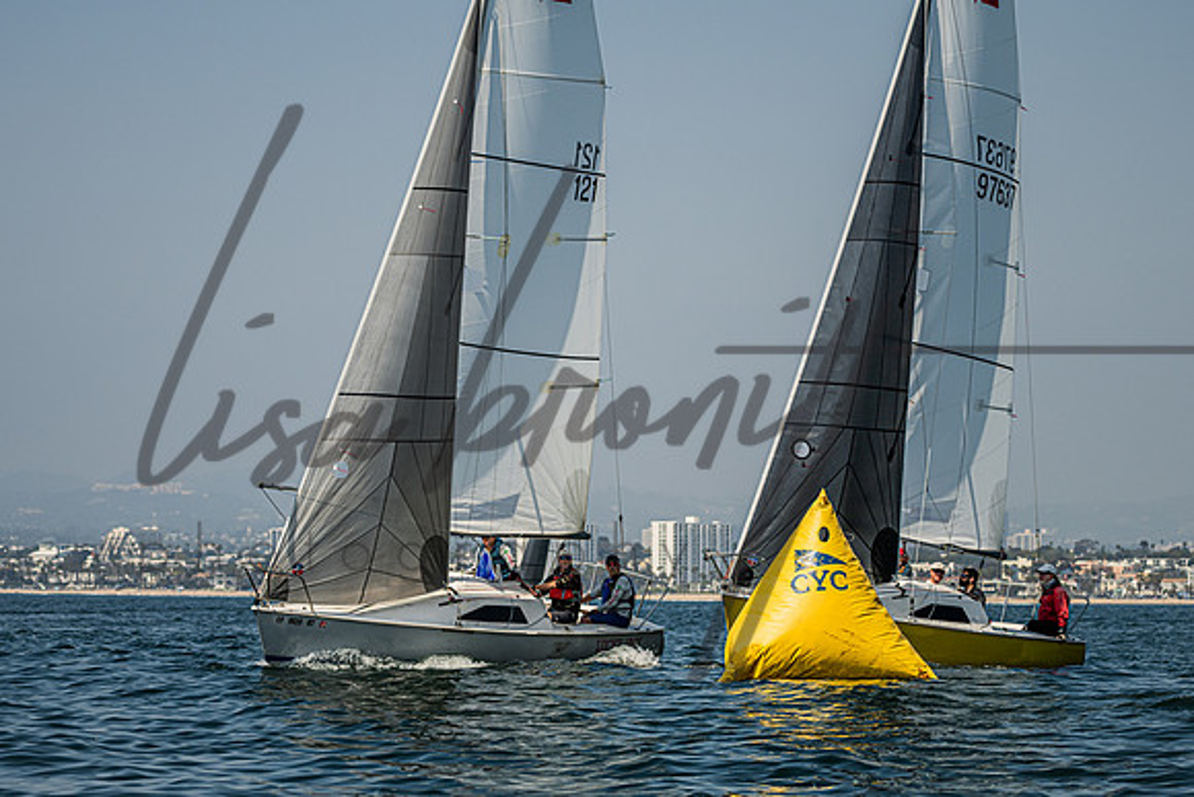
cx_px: 587
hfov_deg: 15.3
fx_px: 4432
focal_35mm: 134
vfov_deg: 10.3
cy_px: 473
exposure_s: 1/4000
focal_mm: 100
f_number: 4.5
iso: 280
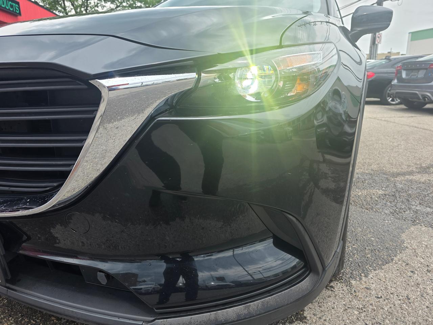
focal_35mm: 23
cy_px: 162
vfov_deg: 58.9
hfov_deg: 73.9
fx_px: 288
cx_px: 216
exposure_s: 1/1973
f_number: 1.7
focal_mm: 6.3
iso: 80
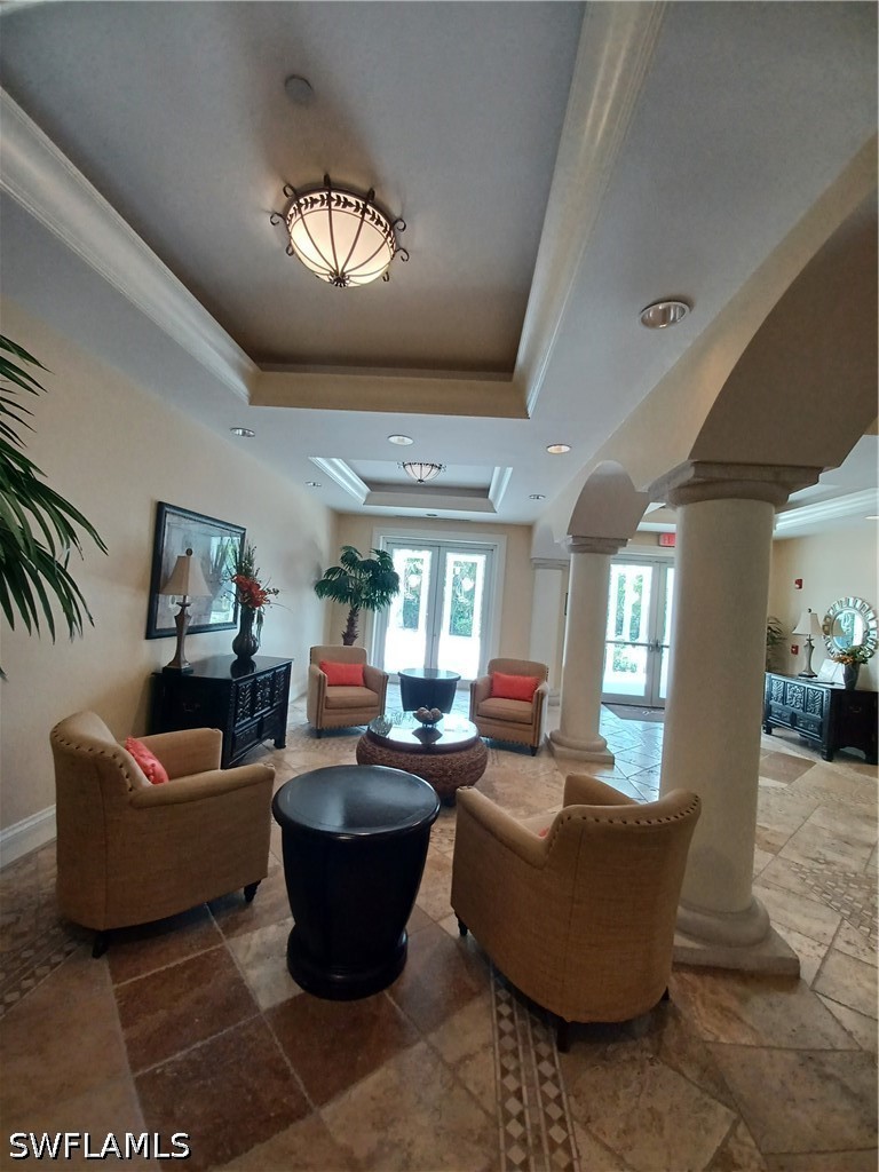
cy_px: 586
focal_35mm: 13
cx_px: 440
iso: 160
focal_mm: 1.42
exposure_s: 1/60
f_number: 2.2
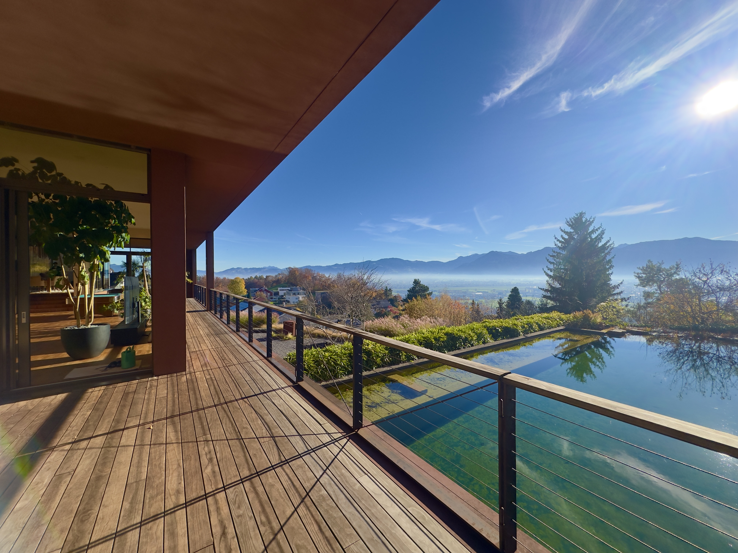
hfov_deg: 102.1
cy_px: 276
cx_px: 369
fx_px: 298
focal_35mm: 14
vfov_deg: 85.7
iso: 50
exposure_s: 1/2451
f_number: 2.2
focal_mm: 2.22
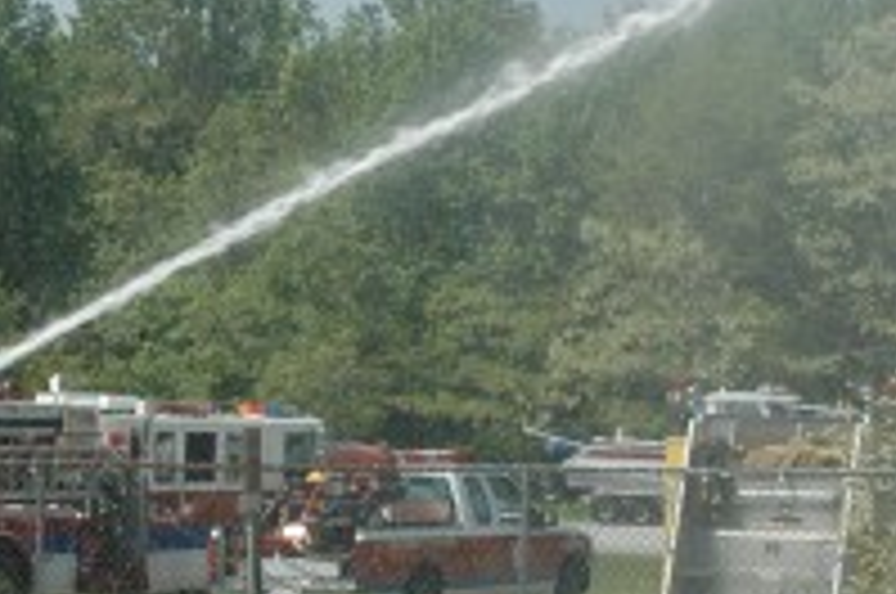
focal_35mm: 150
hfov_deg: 13.7
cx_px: 279
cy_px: 270
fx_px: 3718
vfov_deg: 9.1
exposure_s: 1/320
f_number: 10
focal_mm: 31
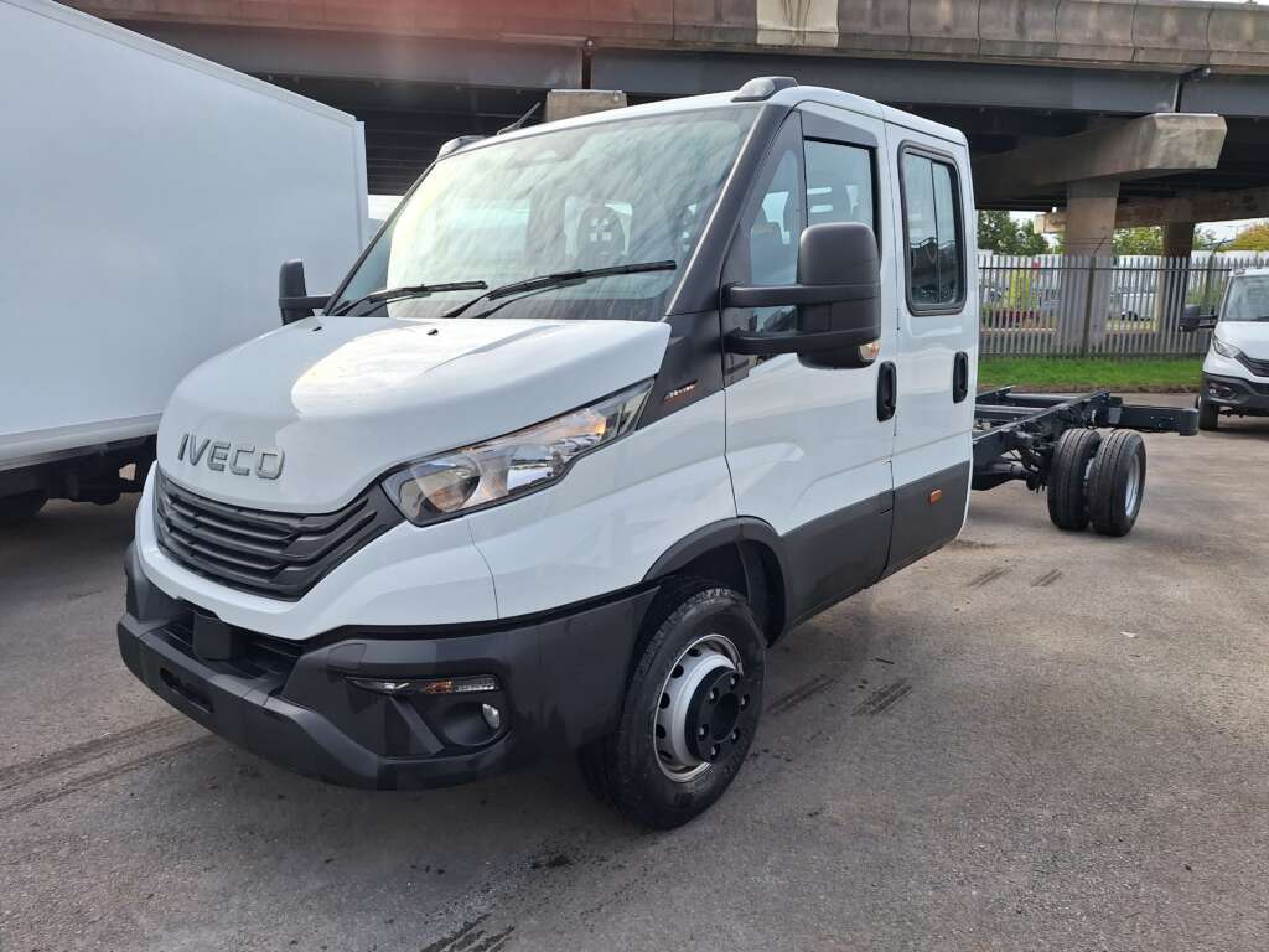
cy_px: 476
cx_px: 634
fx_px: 843
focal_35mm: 23
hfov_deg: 73.9
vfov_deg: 58.9
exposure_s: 1/1479
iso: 40
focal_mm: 5.54
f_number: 1.8
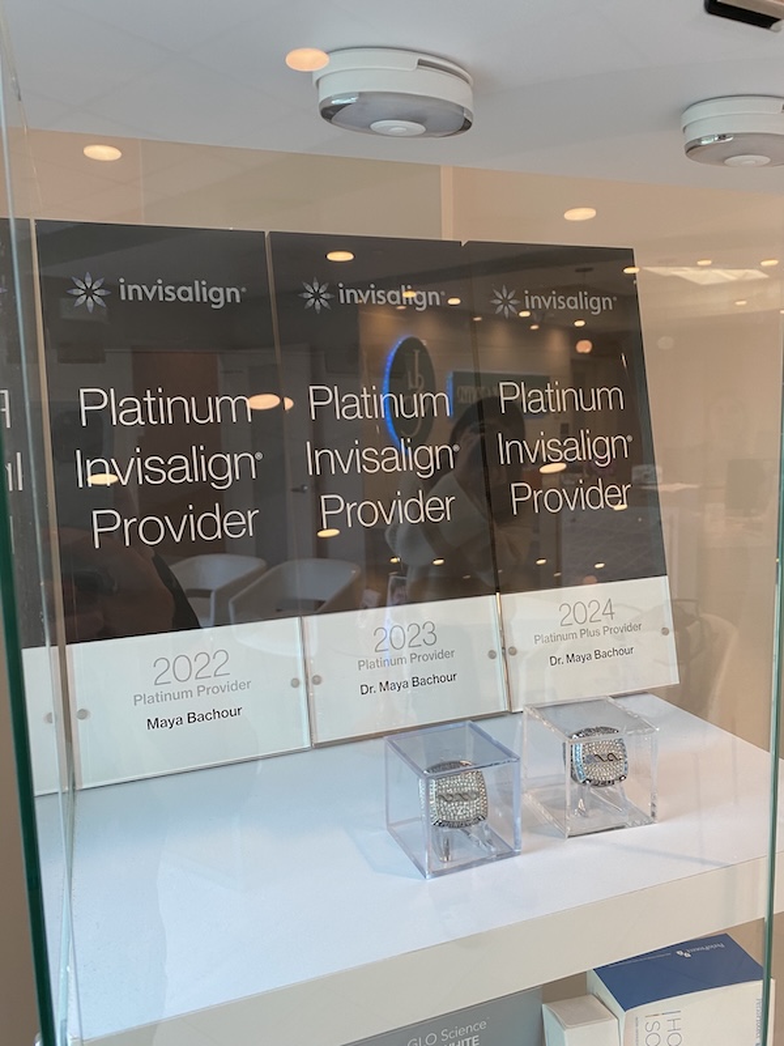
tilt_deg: -6.9
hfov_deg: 53.1
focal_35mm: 26
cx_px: 392
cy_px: 523
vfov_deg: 67.3
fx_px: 785
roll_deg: +1.3
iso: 80
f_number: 1.8
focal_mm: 4.25
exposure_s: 1/60
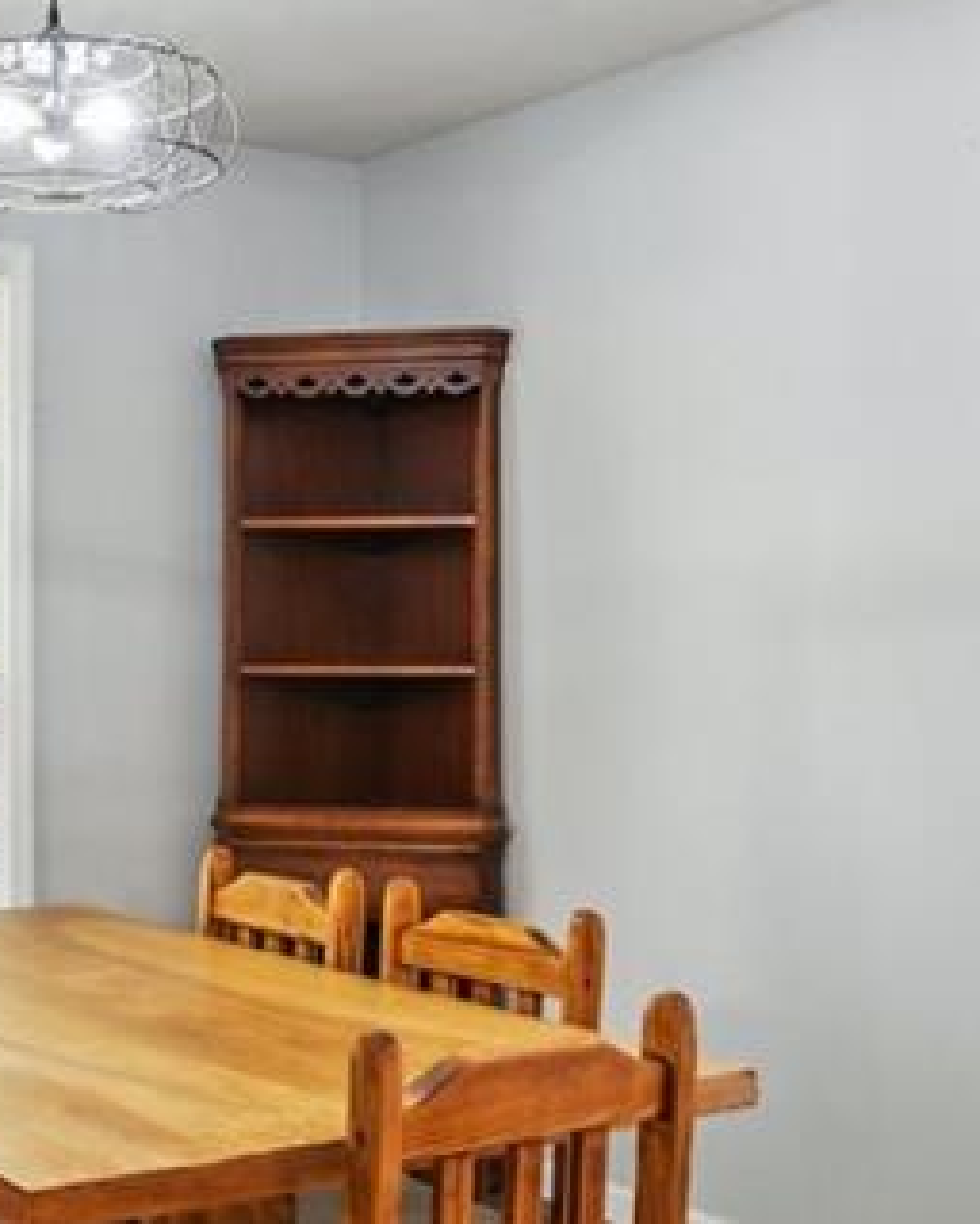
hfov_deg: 29.8
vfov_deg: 37.7
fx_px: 1795
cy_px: 660
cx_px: 188
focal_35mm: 50
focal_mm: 11
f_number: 8
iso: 400
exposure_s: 1/15
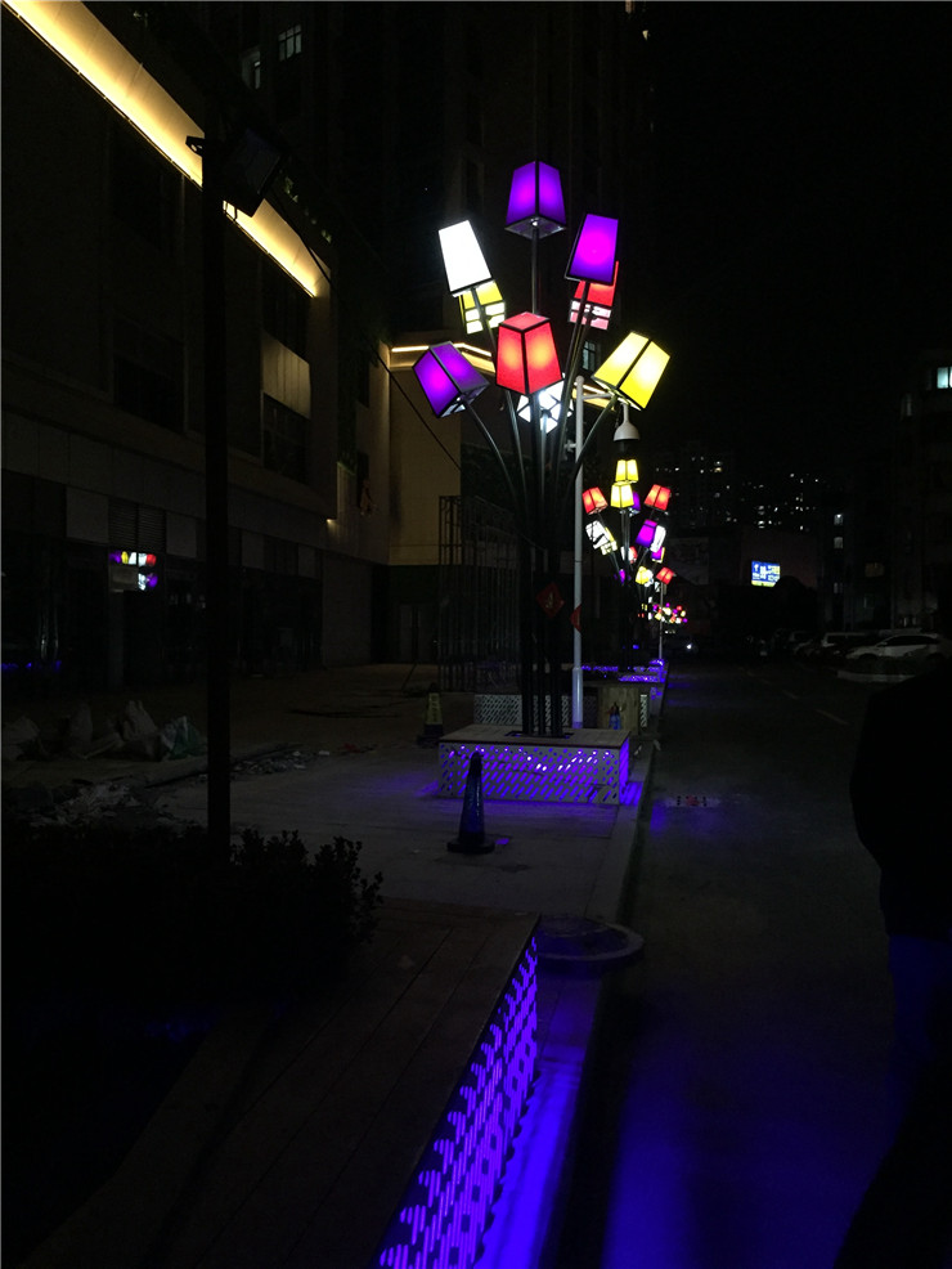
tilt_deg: +1.2
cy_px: 634
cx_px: 476
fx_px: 1063
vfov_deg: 61.6
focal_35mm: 29
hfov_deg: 48.2
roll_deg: +0.1
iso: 250
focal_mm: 4.15
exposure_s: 1/25
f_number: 2.2
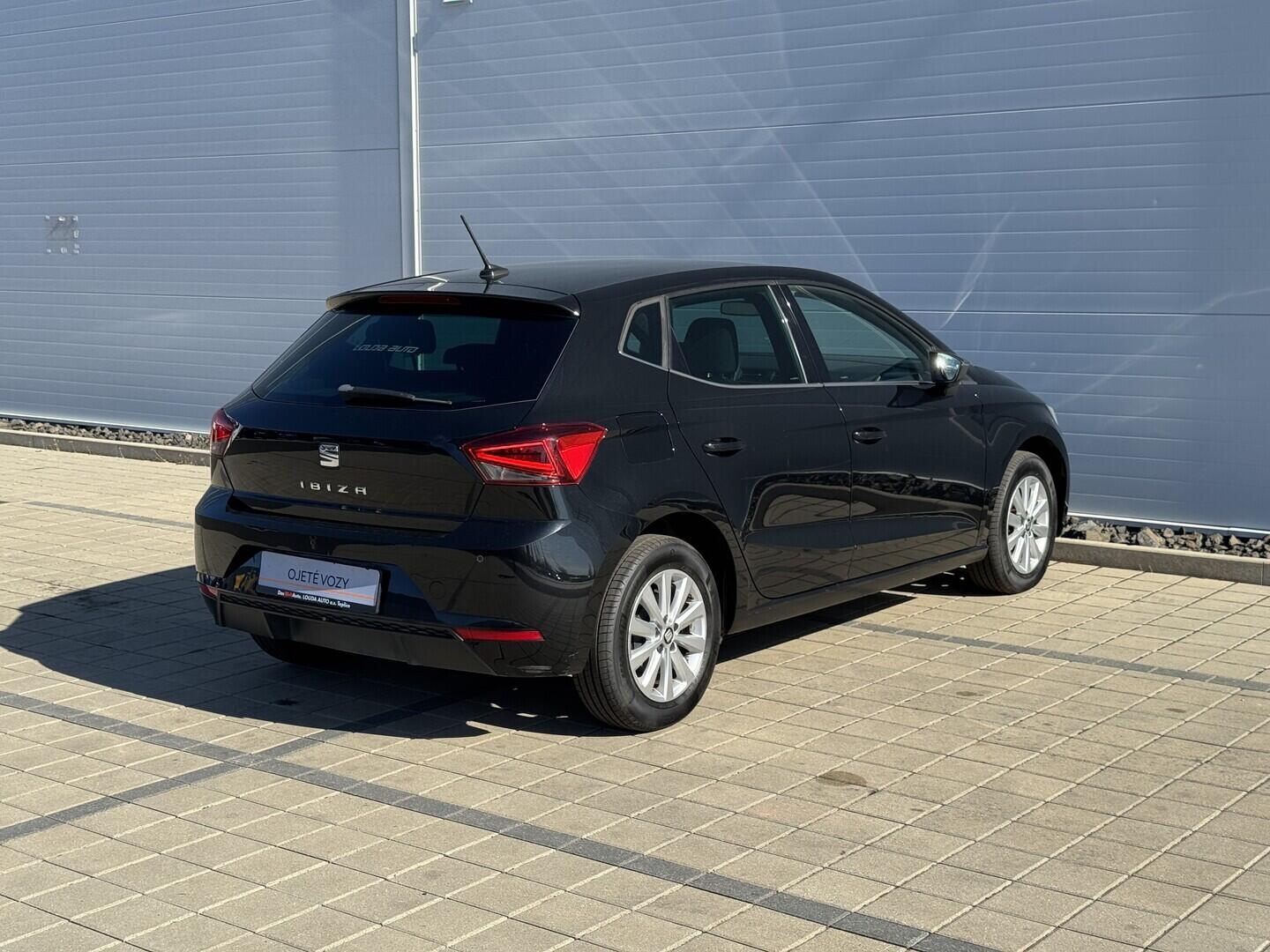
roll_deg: +0.4
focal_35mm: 48
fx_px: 1761
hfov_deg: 39.7
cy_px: 476
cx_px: 635
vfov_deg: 30.3
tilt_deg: -6.4
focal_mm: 6.76
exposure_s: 1/2833
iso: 64
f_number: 1.78
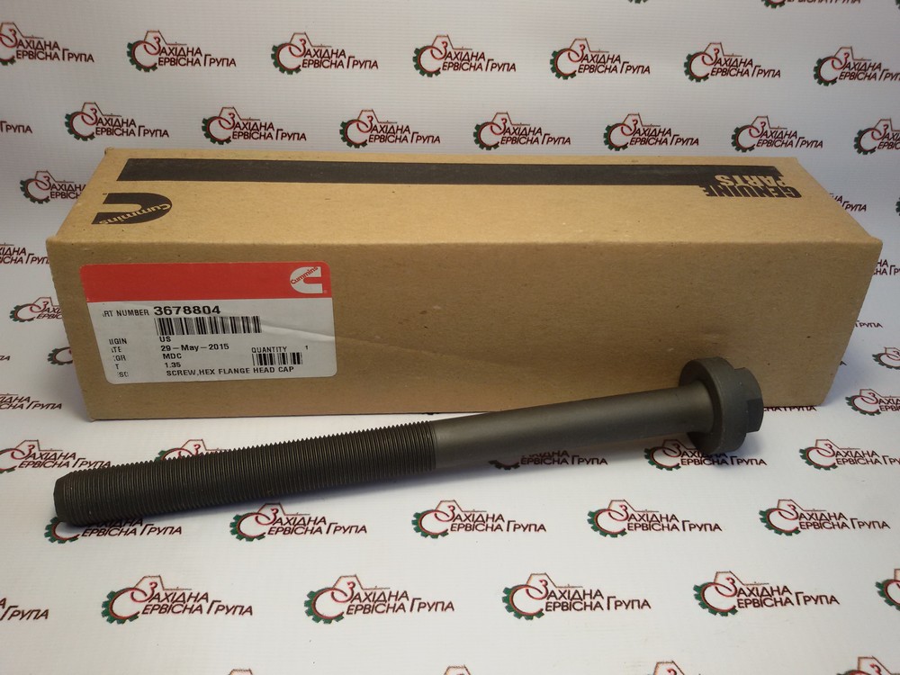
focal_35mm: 31
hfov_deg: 58.4
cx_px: 450
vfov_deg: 45.4
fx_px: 806
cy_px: 338
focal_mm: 2.93
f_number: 2.4
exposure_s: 1/100
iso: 40
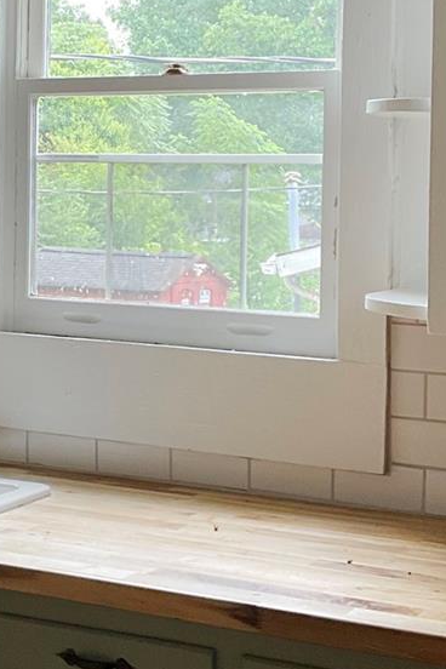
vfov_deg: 24.1
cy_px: 241
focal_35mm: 84
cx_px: -16
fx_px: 1561
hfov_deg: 15.9
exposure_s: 1/120
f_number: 1.8
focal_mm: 3
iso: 64
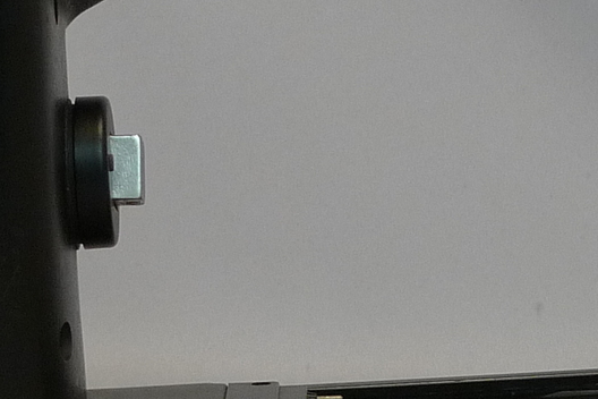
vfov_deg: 6.2
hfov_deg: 9.4
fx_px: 3654
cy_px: 161
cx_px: 219
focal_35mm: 220
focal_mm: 11.1
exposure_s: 1/100
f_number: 2.7
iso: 200
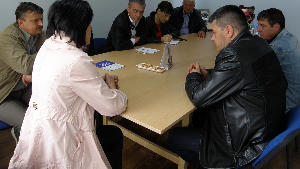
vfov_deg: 38.6
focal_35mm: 30
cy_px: 59
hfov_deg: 64.3
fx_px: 239
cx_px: 149
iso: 80
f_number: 2.8
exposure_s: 1/30
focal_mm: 4.6
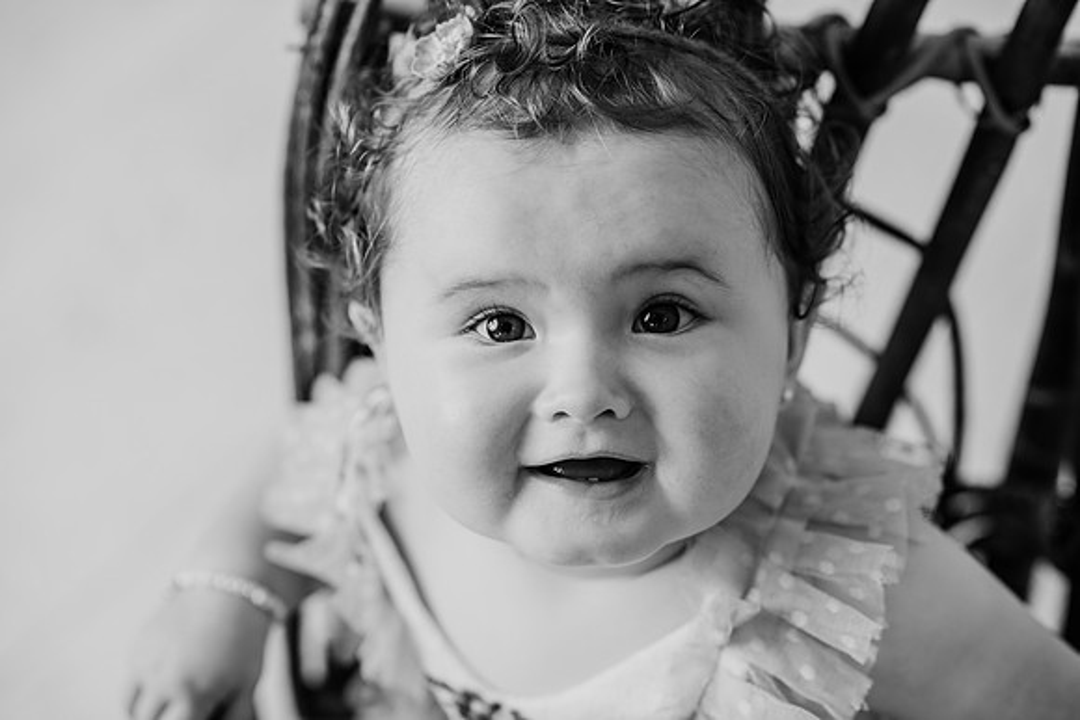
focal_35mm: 85
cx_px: 540
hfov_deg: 23.9
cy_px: 360
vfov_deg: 16.1
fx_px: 2550
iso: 100
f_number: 2.8
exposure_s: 1/160
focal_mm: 85
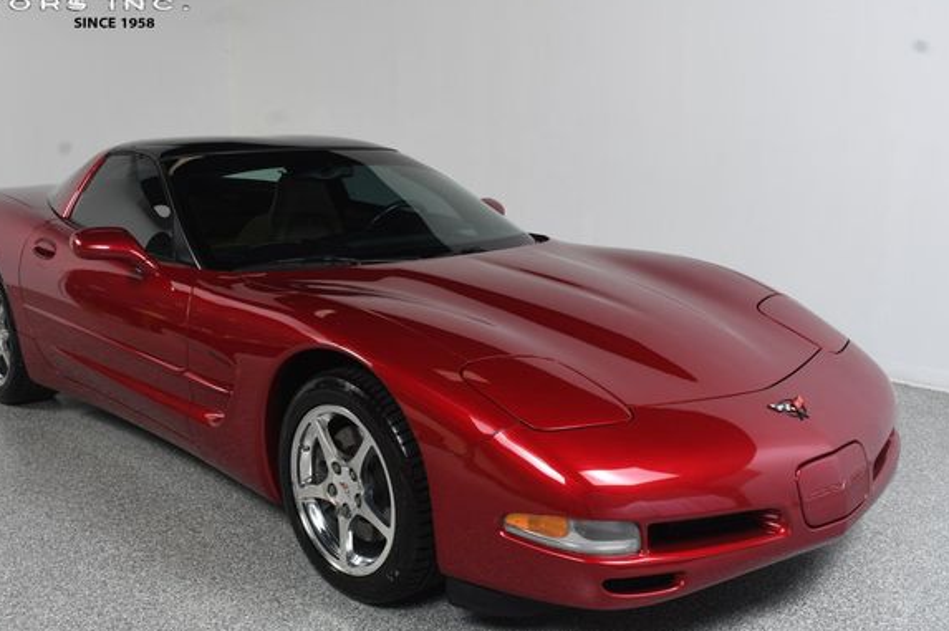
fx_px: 1001
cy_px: 306
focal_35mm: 38
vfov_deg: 35.0
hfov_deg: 50.7
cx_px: 427
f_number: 9
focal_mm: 23
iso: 100
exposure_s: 1/160
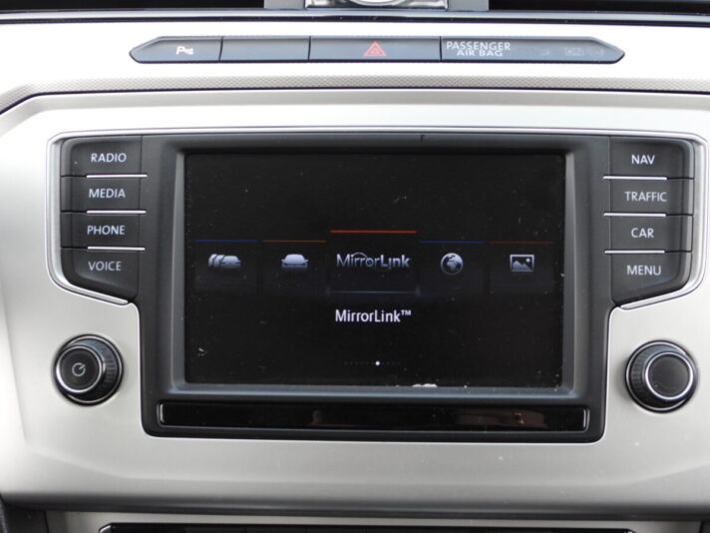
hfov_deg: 42.9
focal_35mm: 44
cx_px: 355
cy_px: 266
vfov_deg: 32.9
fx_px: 902
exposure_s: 1/60
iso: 100
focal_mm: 7.9
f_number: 3.2
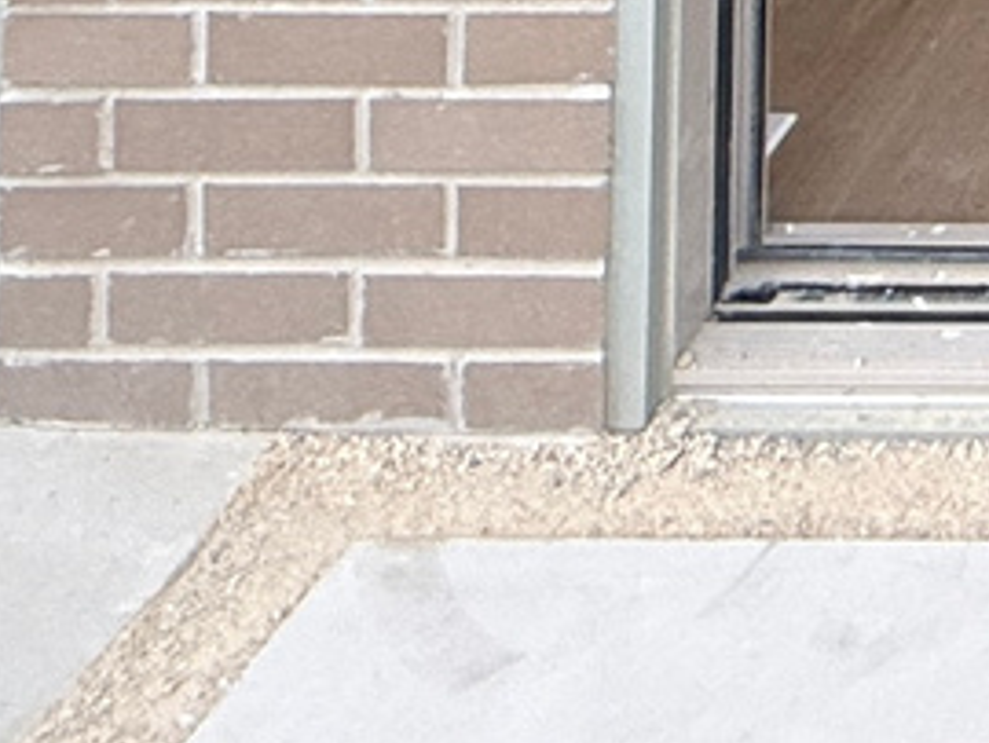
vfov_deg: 9.8
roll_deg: -0.1
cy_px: -1614
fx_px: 3031
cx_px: 2015
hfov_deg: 14.9
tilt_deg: +2.8
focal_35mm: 106
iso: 80
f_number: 2.2
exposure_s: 1/120
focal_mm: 2.22
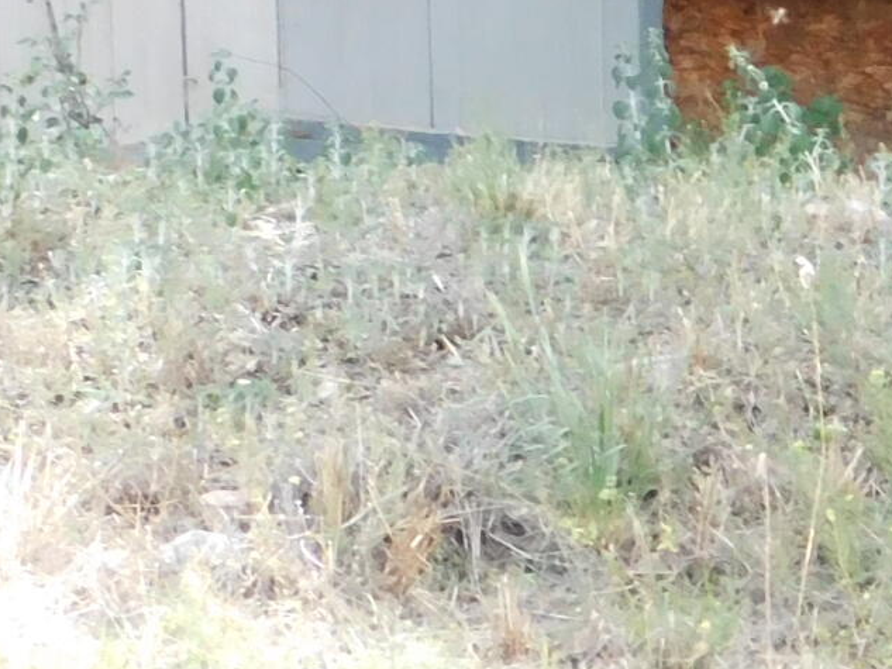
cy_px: -121
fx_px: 9768
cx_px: 860
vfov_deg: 3.9
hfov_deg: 5.2
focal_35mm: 379
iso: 250
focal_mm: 14.2
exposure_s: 1/250
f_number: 4.4
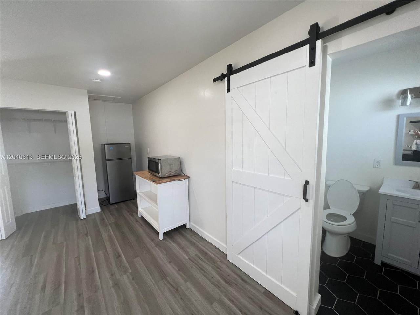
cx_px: 210
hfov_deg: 106.2
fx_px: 158
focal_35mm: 13
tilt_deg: -7.2
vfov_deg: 89.9
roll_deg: +0.4
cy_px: 158
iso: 80
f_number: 1.8
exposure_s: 1/120
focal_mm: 1.57
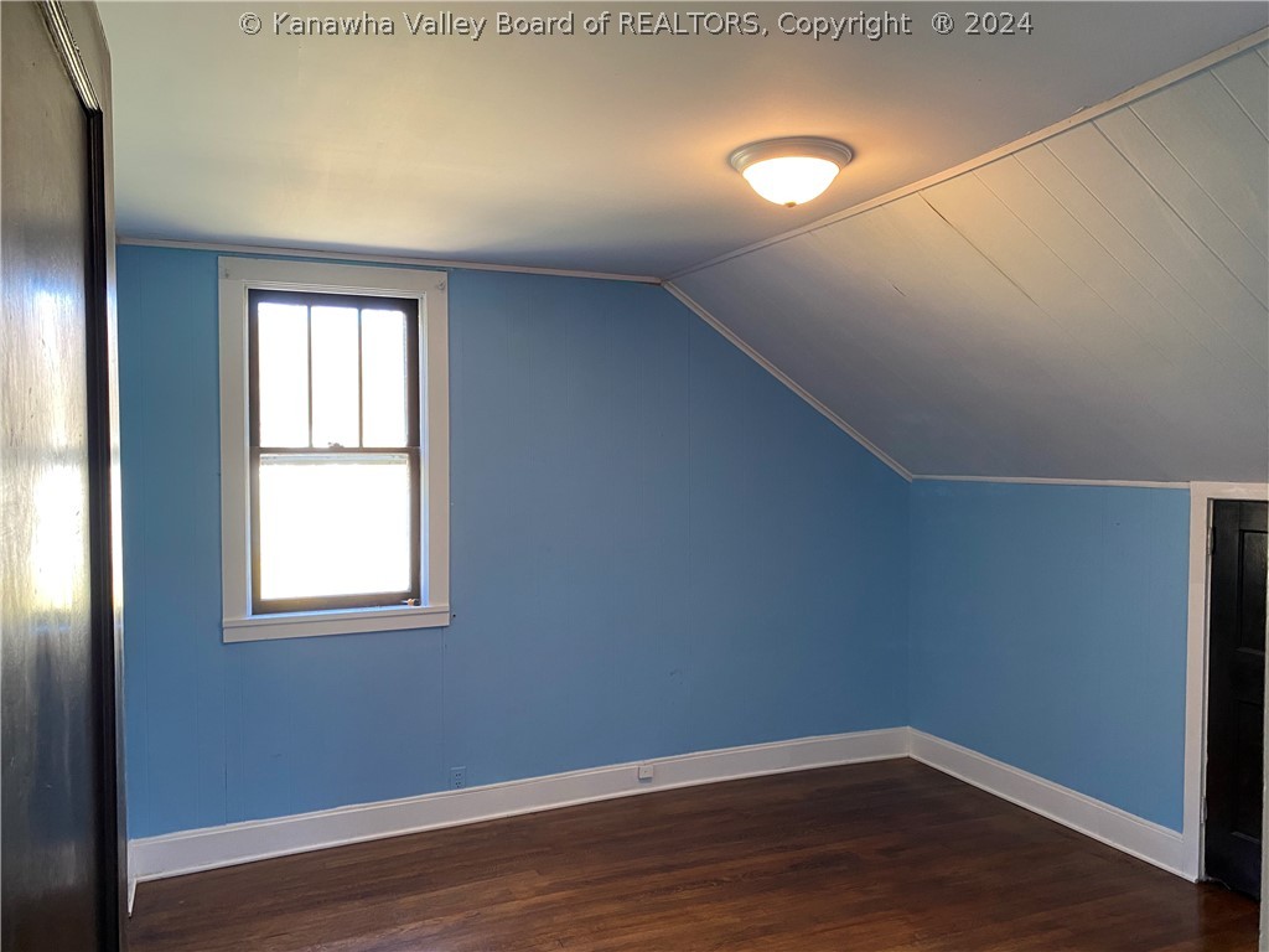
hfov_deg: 67.3
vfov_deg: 53.1
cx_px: 634
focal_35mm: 26
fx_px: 953
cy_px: 476
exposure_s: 1/60
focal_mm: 4.25
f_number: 1.8
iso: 160
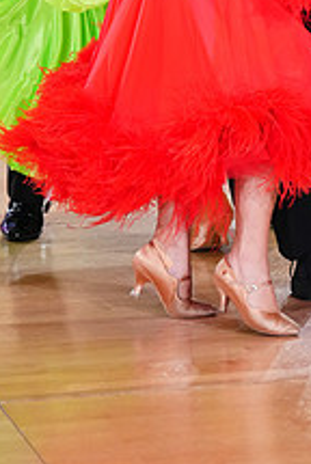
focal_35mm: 442
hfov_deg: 3.1
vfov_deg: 4.6
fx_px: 5709
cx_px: 308
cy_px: -114
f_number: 2.8
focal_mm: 164
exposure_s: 1/640
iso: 2500
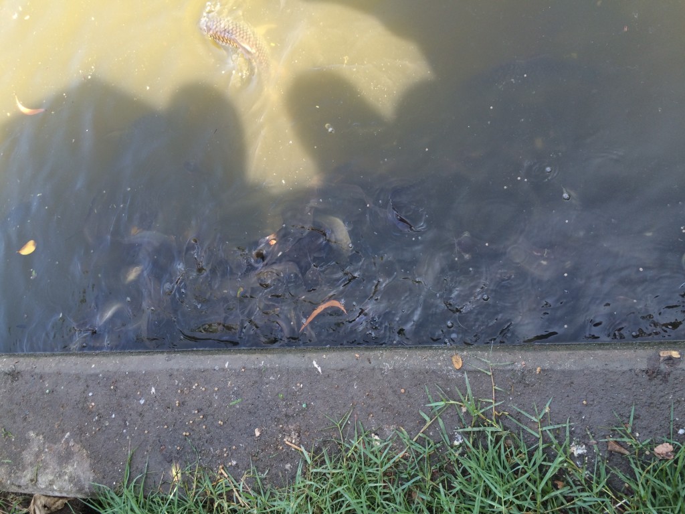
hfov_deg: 61.7
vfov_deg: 48.2
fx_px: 574
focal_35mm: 29
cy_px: 257
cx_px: 342
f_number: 2.2
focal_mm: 4.15
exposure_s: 1/110
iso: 32
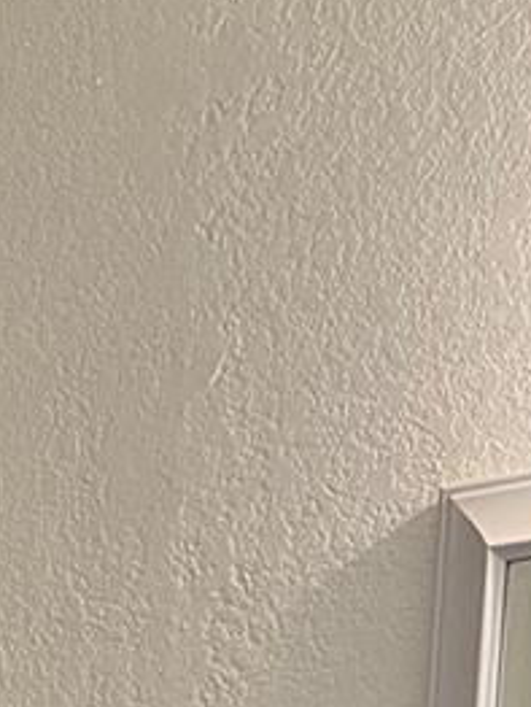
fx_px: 2430
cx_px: -372
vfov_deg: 14.3
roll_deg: -1.0
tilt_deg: -5.6
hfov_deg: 11.7
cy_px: 1341
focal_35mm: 119
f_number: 1.6
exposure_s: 1/60
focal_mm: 5.1
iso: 100
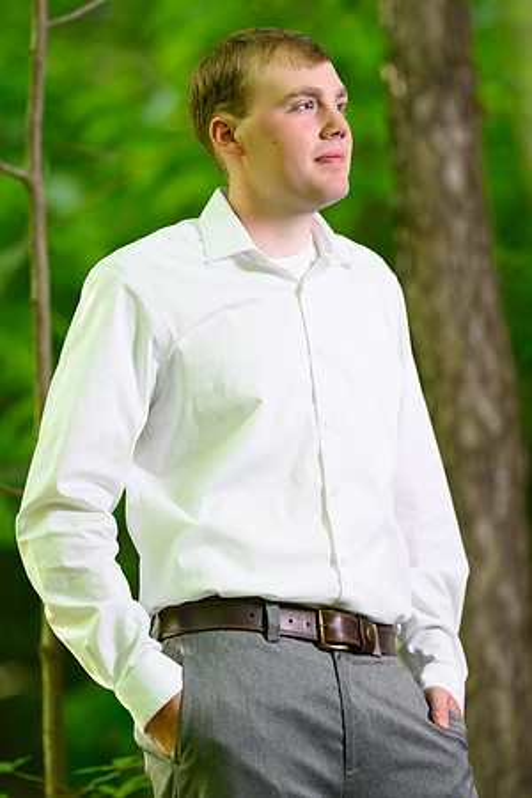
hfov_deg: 10.2
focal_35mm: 135
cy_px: 399
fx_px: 2992
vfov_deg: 15.2
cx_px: 266
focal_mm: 135
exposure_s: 1/125
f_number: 1.8
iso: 64
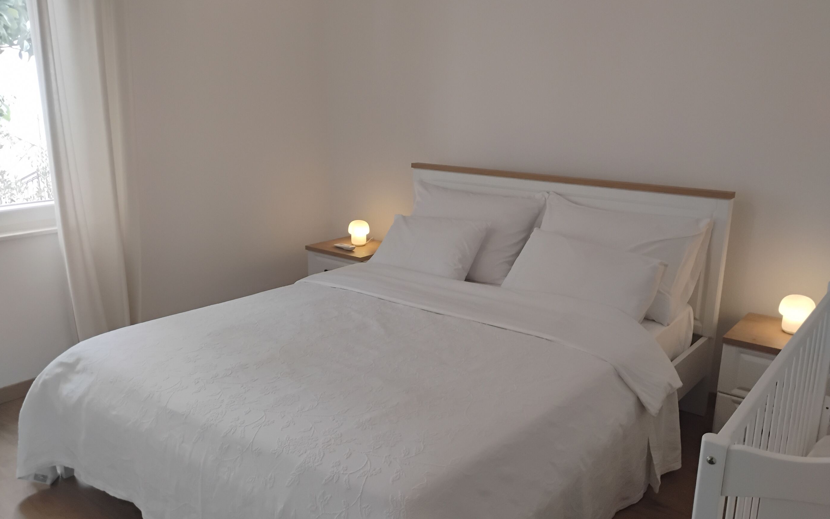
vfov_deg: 41.8
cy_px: 271
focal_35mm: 30
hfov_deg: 62.9
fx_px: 679
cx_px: 412
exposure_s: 1/50
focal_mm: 4.26
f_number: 1.8
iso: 303
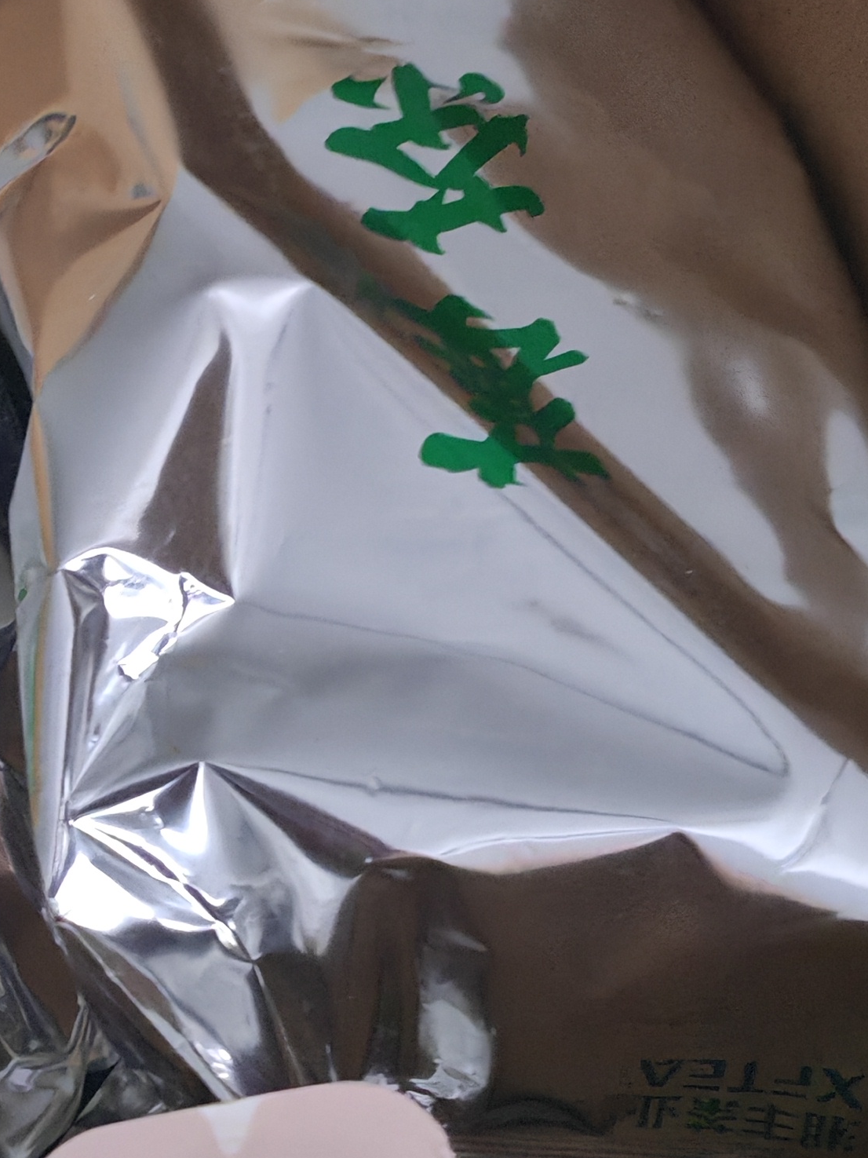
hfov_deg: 19.3
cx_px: 98
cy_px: 529
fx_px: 2508
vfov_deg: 26.0
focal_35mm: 75
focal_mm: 5.52
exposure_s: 1/25
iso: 2000
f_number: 1.95
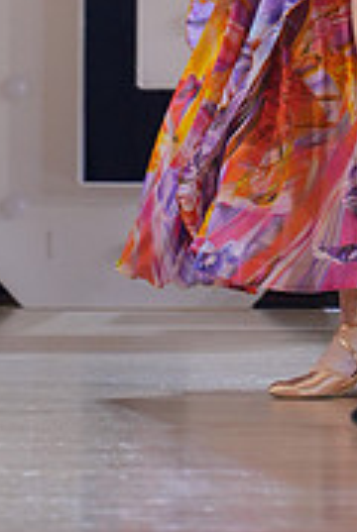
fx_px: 10787
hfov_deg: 1.9
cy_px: -238
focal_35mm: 728
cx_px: 480
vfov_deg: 2.8
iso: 800
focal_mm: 150
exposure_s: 1/500
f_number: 2
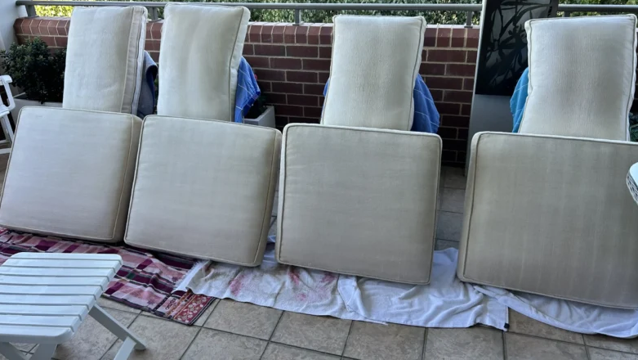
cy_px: 173
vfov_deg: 40.2
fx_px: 491
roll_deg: +1.9
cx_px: 313
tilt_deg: -25.8
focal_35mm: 29
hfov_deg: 66.0
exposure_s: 1/148
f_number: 1.5
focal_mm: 5.7
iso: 32
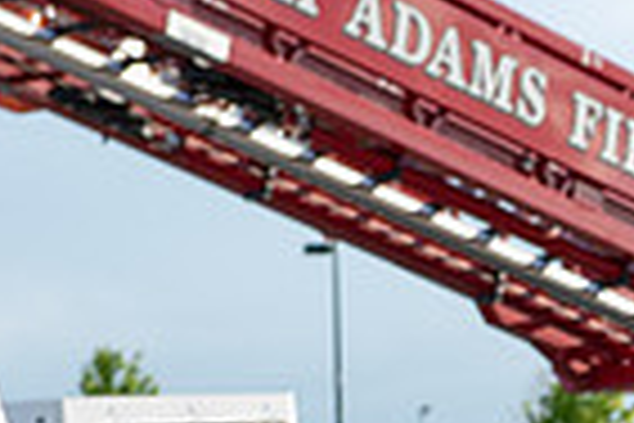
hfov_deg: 7.0
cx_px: 1043
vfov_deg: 4.7
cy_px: 695
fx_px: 5072
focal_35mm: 288
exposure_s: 1/250
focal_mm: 70
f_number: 6.3
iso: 160
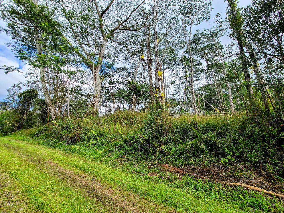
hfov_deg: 106.2
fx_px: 107
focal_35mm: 13
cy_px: 106
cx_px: 142
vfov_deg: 89.9
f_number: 2.2
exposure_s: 1/907
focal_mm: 2.2
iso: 50
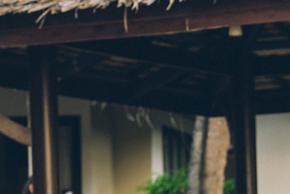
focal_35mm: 229
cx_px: 404
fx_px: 1845
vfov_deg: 5.9
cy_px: 384
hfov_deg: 8.8
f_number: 3.5
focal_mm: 50
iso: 160
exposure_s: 1/250
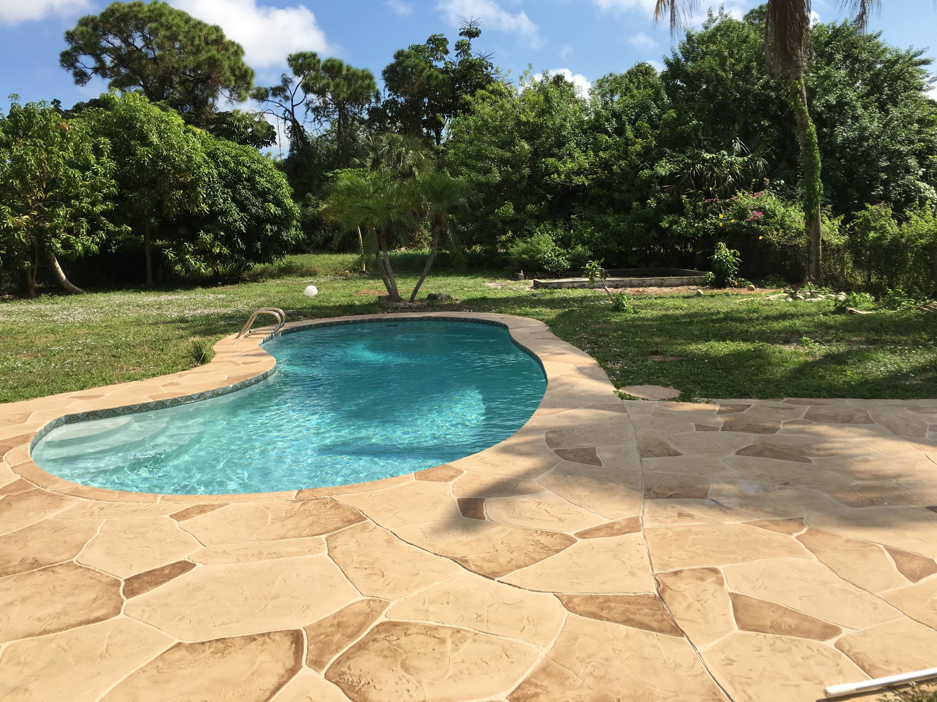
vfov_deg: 48.2
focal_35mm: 29
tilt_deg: -8.2
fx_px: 785
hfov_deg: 61.7
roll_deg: +2.3
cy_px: 351
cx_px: 468
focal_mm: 4.15
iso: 25
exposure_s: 1/1709
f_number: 2.2
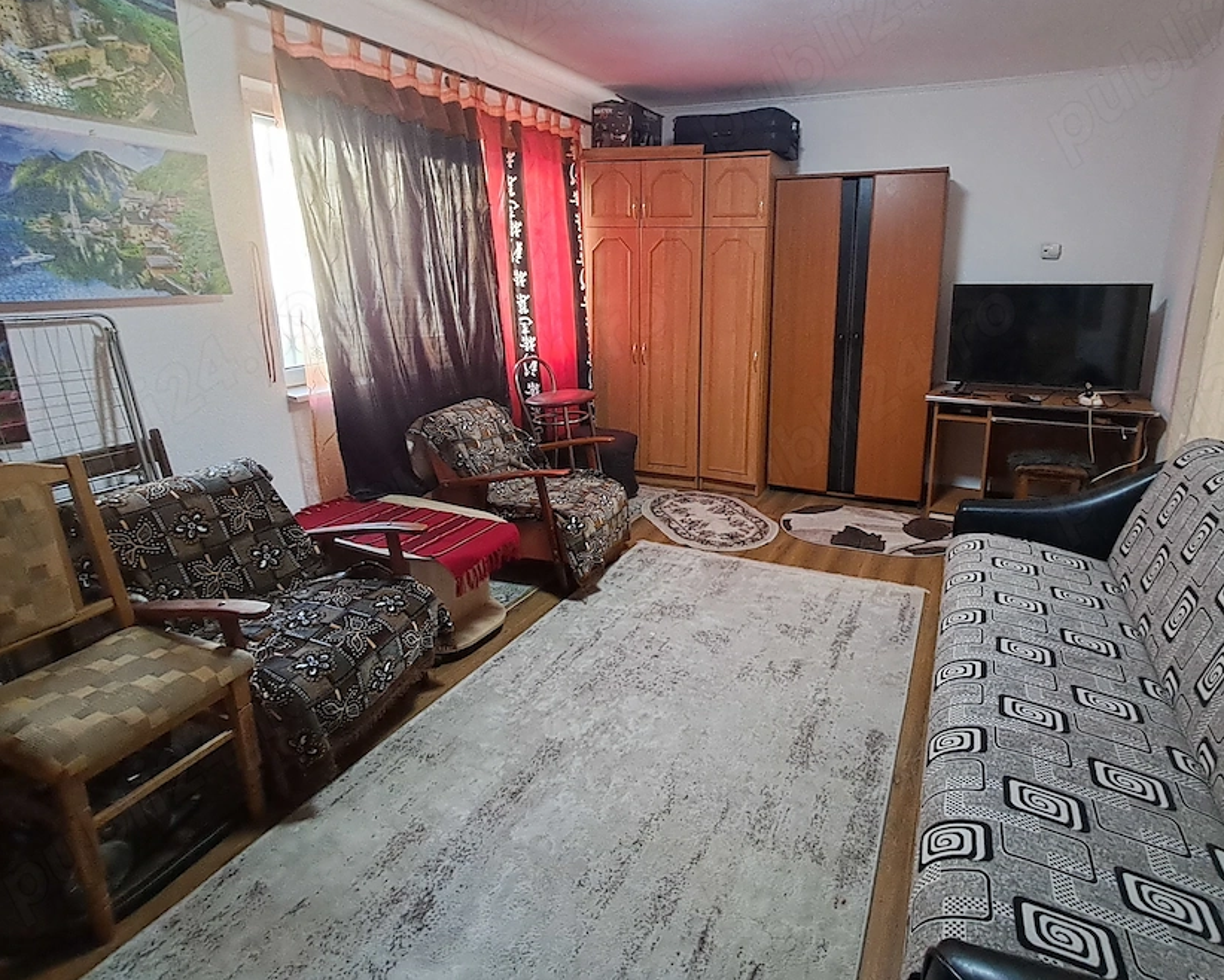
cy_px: 436
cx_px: 682
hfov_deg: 82.9
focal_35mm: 19
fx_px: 688
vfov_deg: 70.7
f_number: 2.2
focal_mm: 1.64
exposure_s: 1/24
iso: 250
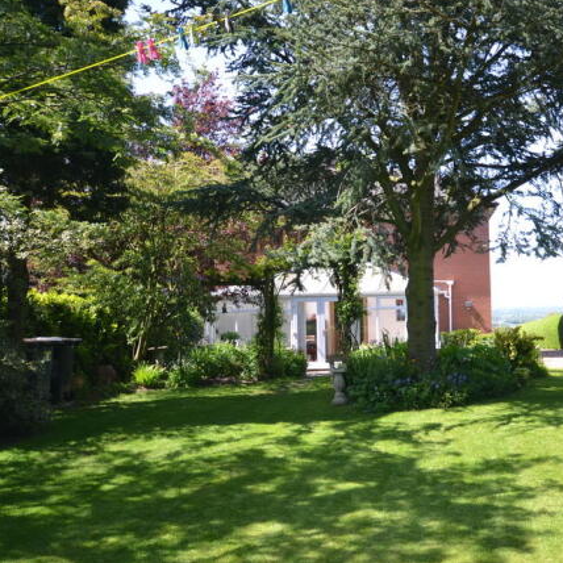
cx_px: 408
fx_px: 718
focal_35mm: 39
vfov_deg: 42.8
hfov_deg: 41.8
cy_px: 278
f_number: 5.6
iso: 160
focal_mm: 20
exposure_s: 1/125
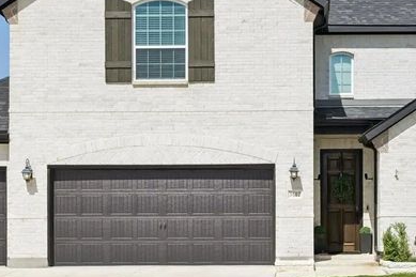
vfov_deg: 17.3
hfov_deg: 25.5
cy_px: 118
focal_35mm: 79
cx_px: 296
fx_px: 912
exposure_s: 1/3200
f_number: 8
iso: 400
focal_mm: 30
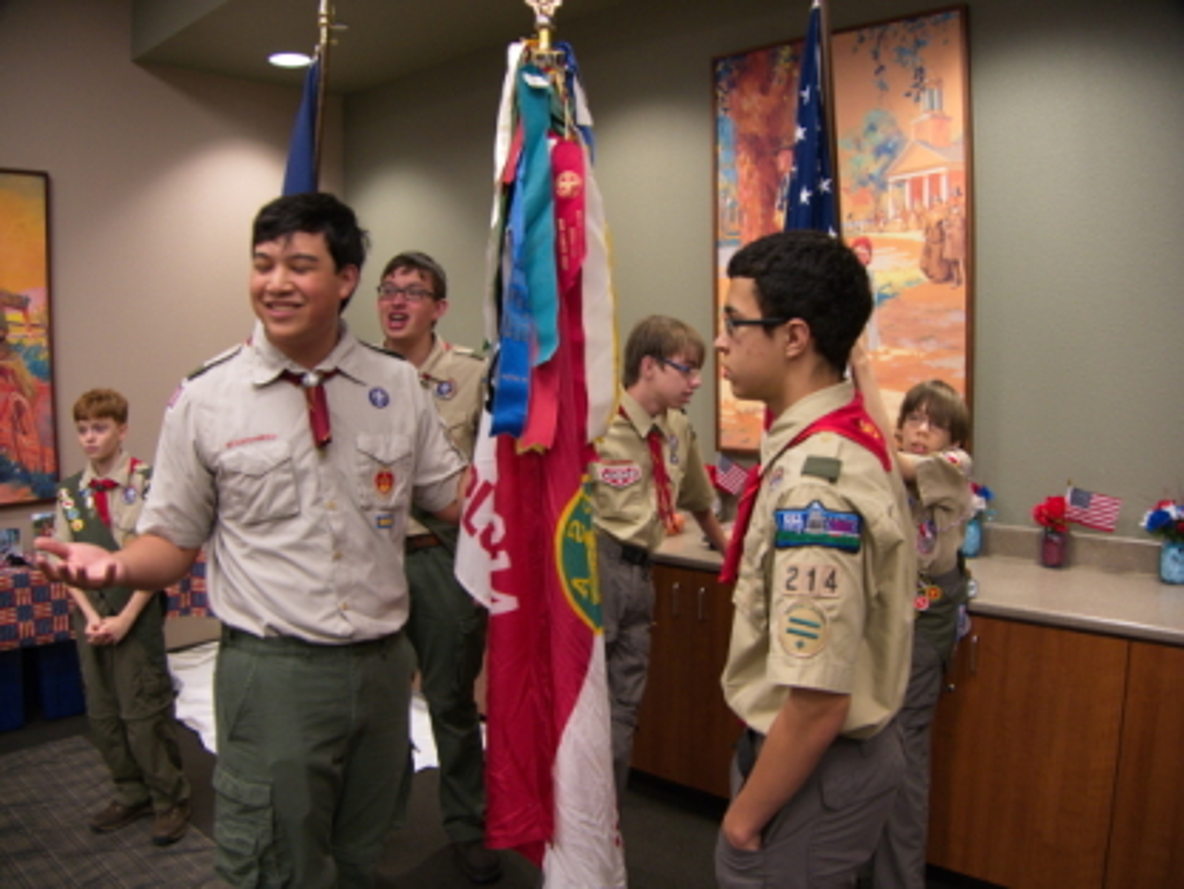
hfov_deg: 63.4
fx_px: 958
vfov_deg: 49.8
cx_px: 592
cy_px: 444
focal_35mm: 28
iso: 1000
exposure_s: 1/60
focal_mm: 14
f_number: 3.5
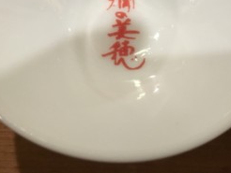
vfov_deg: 26.6
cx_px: 116
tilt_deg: -62.3
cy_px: 16
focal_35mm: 53
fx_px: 354
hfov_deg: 36.1
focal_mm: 4.15
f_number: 2.2
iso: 64
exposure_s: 1/15
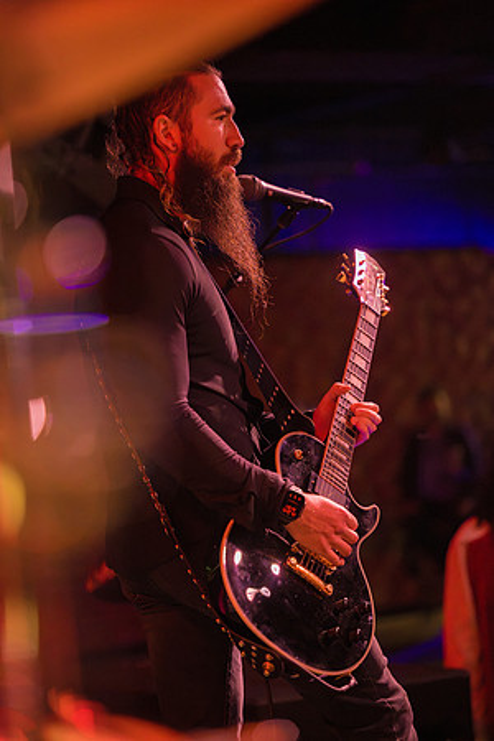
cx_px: 247
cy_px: 370
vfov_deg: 18.6
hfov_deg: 12.5
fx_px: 2264
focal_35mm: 110
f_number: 2.8
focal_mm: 110
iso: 8000
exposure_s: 1/250
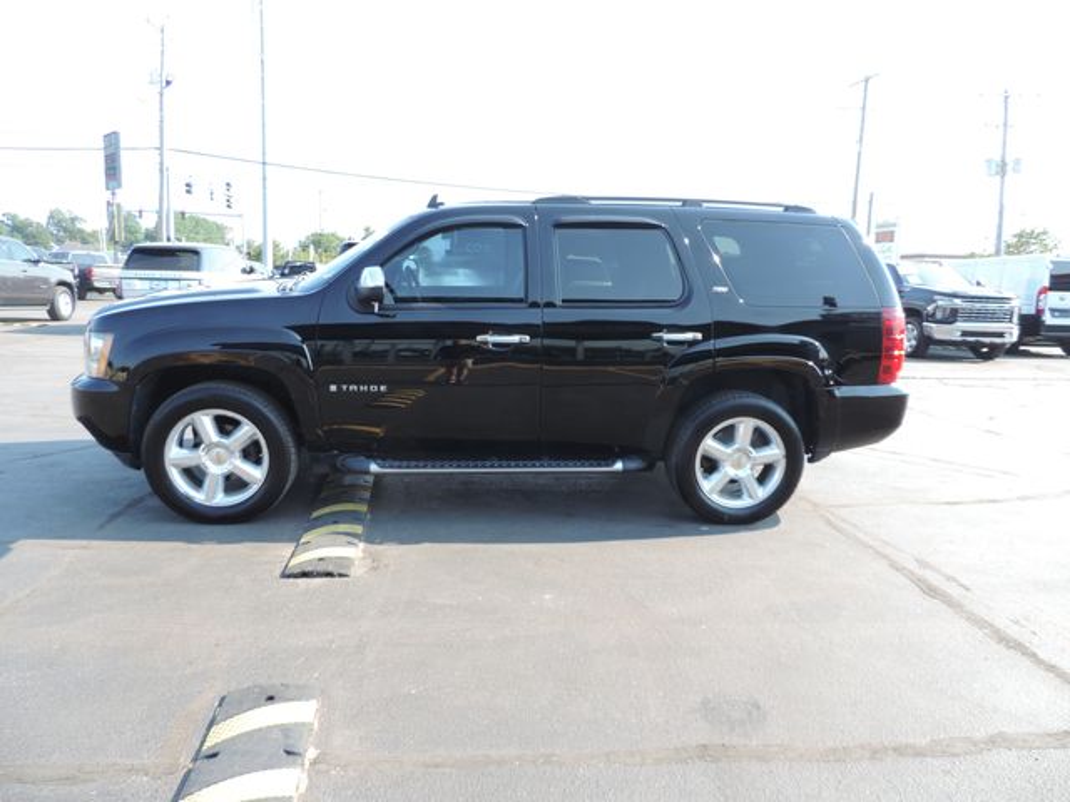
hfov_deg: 71.6
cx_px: 535
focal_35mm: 24
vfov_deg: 56.8
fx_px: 742
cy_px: 401
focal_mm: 4.3
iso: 80
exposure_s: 1/200
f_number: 3
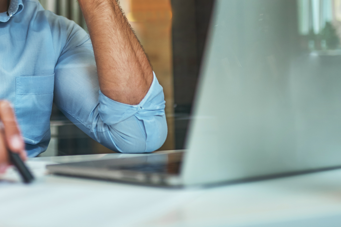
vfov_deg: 17.3
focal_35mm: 77
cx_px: 69
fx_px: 730
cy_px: -3
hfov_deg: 25.9
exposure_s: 1/160
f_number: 1.8
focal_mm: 35
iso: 320
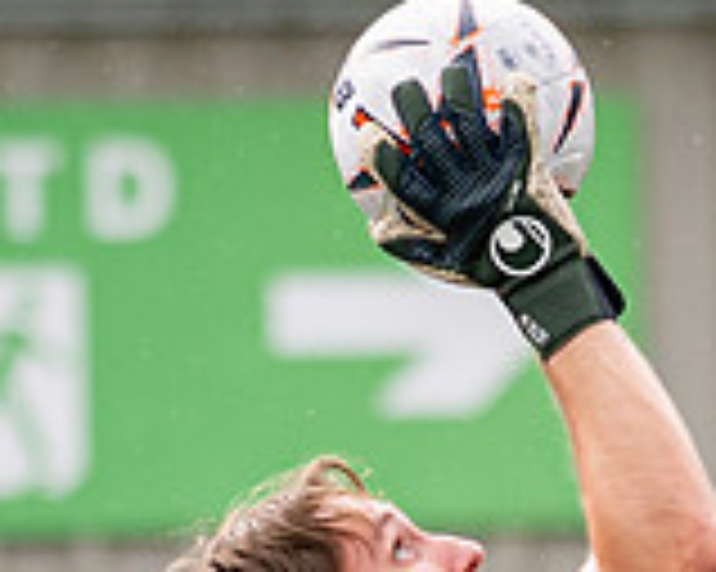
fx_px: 23274
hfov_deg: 1.8
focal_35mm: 1099
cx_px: 622
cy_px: 976
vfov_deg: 1.4
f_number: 1.9
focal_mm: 135
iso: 200
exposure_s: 1/3200
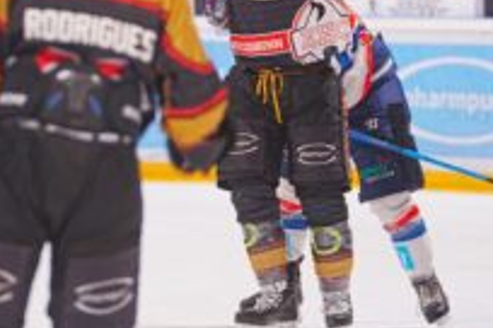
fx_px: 4135
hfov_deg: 6.8
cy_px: -2
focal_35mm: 302
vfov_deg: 4.5
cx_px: 230
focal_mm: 147
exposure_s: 1/250
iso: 1000
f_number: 2.8
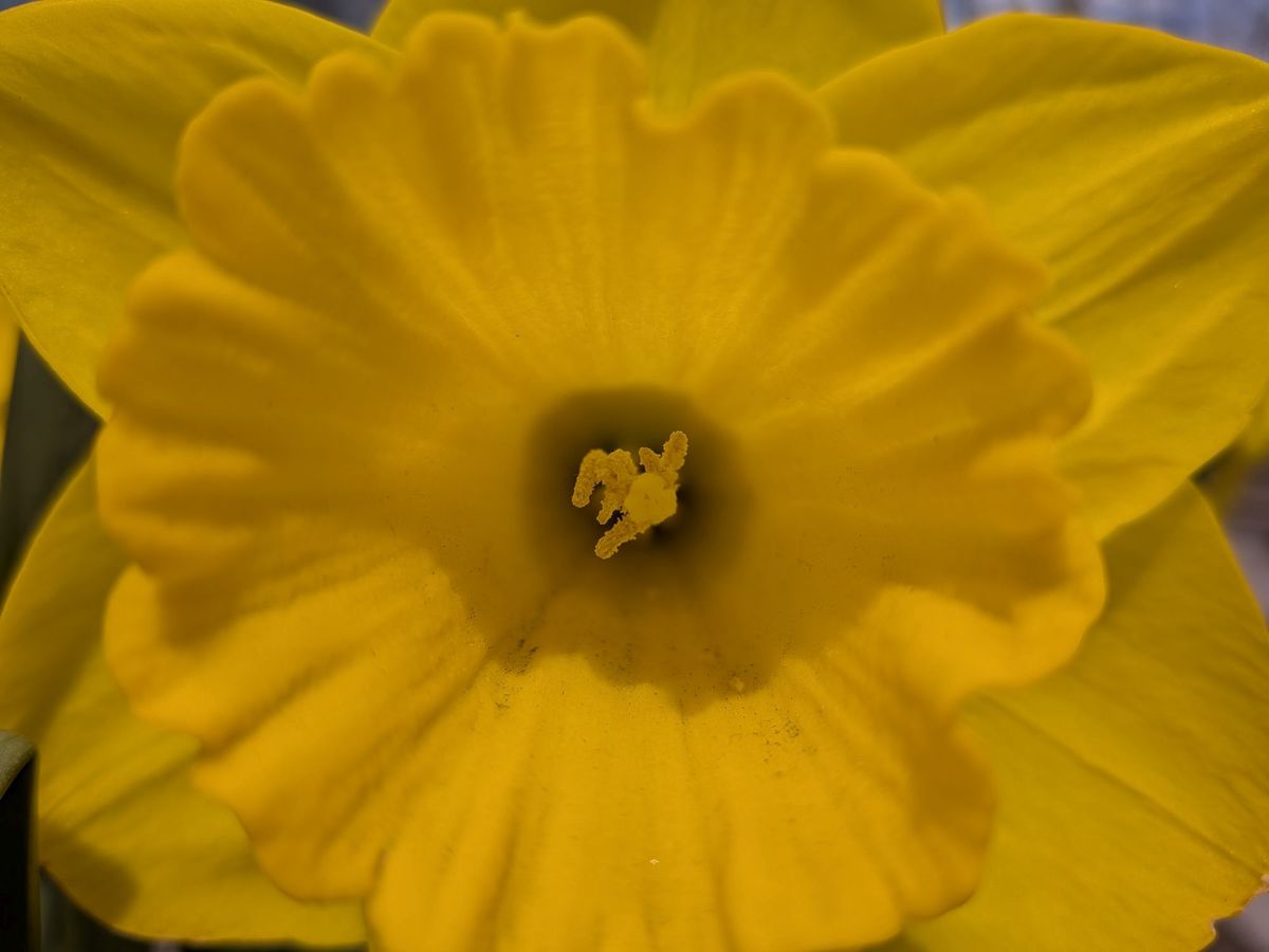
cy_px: 476
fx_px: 880
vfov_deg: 56.8
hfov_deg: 71.6
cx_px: 634
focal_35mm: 24
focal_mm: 4.53
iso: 29
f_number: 1.7
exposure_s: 1/831
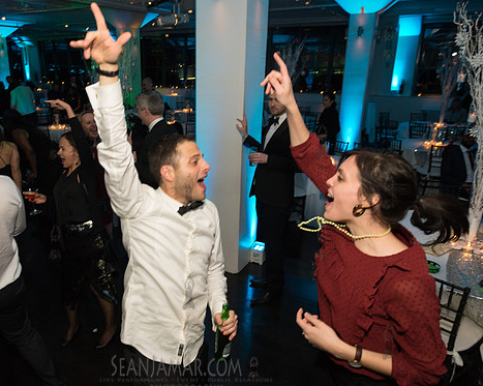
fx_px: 400
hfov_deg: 61.6
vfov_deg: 51.5
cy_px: 191
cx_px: 188
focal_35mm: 28
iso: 2500
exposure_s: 1/400
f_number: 3.5
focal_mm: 24
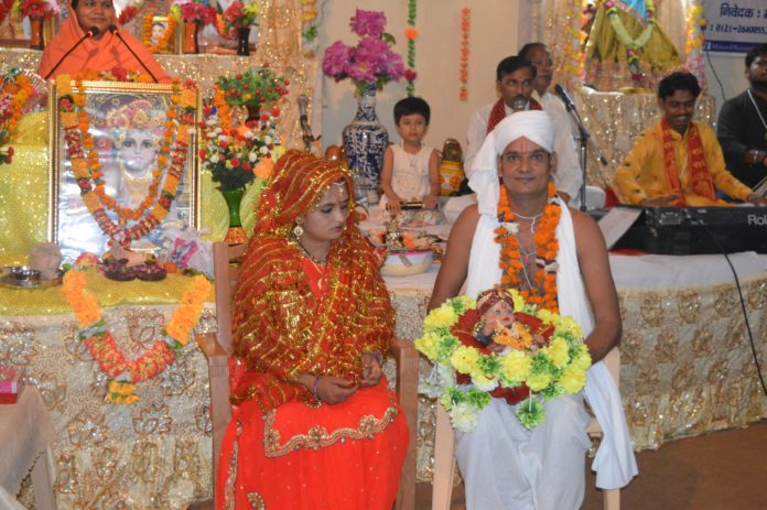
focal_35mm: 52
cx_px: 384
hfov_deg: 37.9
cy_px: 255
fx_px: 1118
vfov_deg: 25.7
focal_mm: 35
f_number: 4.5
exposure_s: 1/60
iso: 3200
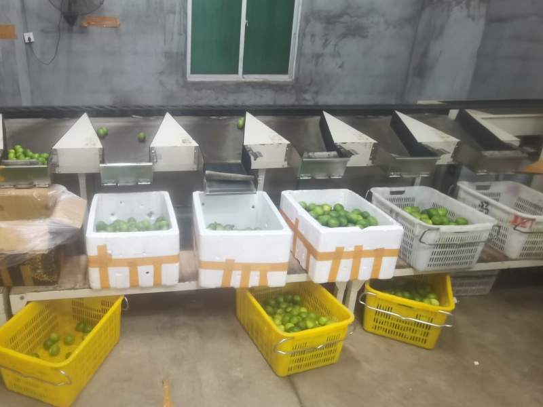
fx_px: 424
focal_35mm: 27
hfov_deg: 65.3
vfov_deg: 51.4
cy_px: 204
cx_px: 272
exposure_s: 1/25
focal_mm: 2.26
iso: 500
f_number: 2.2
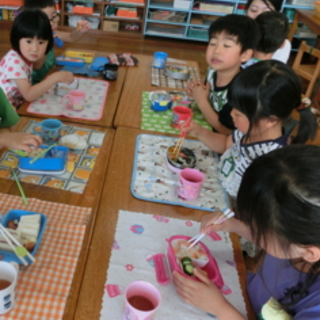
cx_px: 87
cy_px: 153
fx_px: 377
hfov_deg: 44.8
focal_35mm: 36
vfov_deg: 46.0
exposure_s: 1/125
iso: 100
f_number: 3
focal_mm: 4.24
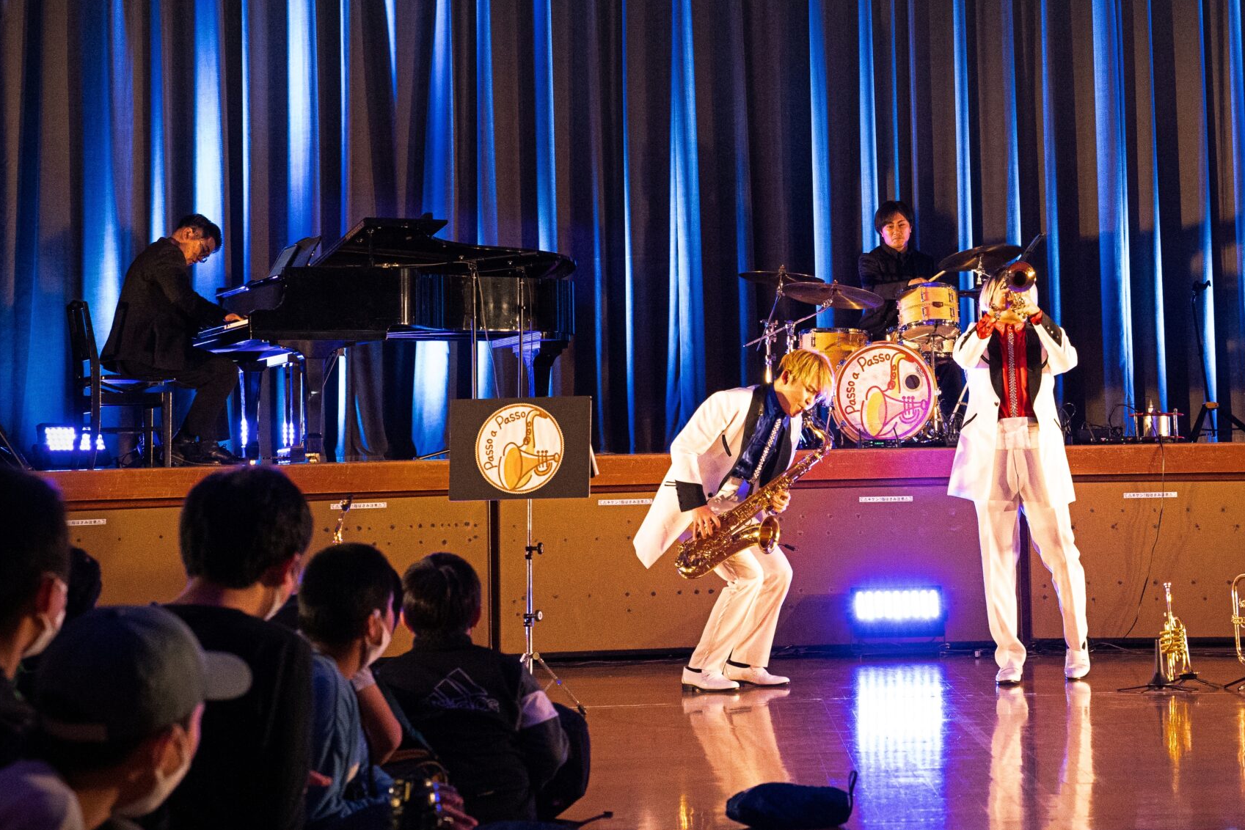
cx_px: 873
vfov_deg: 15.3
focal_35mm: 89
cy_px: 223
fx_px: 3078
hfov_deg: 22.7
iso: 12800
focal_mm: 59
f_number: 5.6
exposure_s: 1/250
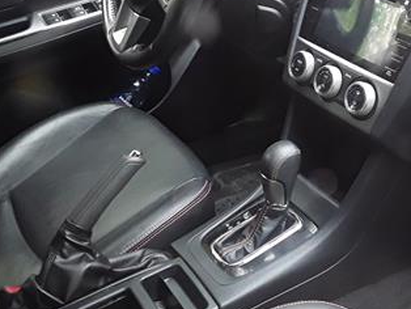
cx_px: 329
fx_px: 677
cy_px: 85
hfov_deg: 32.8
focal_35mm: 57
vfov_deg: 25.4
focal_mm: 2.91
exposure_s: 1/50
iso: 160
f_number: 1.9
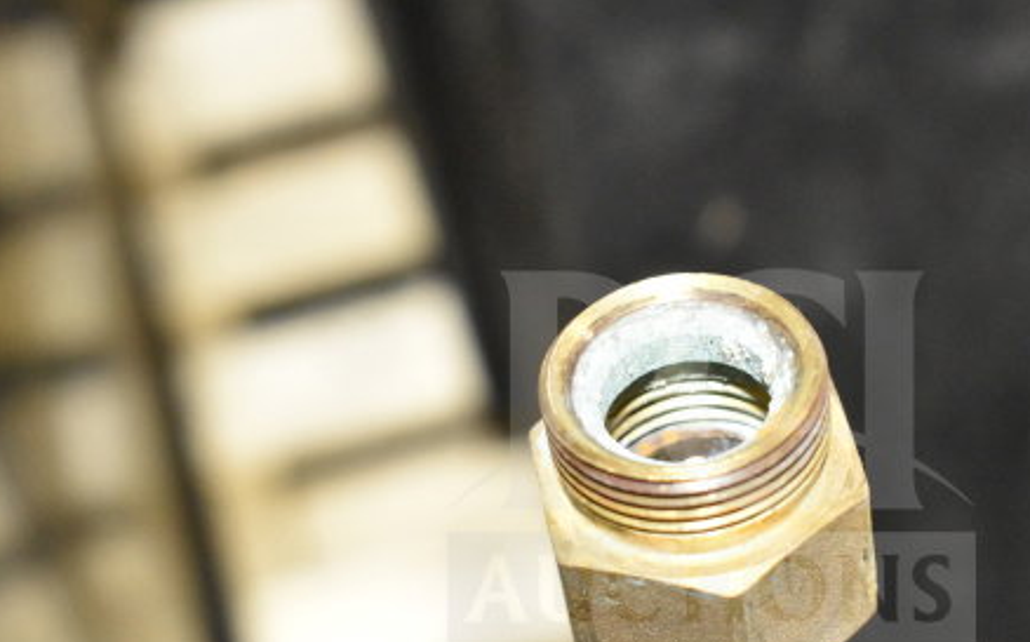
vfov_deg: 16.0
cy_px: 457
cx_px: 710
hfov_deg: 25.4
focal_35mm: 81
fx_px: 2272
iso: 6400
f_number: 7.1
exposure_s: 1/160
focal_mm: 38
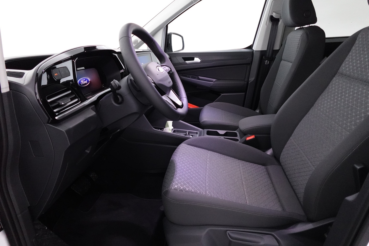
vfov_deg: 61.9
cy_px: 123
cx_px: 184
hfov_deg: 84.0
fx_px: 205
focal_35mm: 20
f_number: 2
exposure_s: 1/80
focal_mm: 7.6
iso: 2000
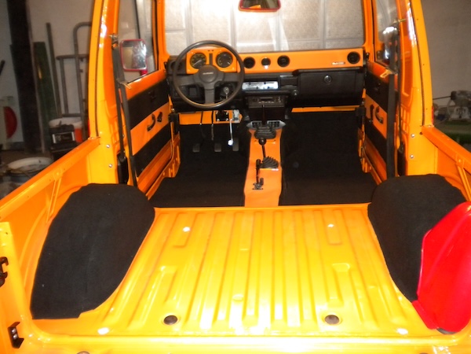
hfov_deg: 52.6
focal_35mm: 35
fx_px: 476
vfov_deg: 40.7
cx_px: 236
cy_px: 177
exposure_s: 1/30
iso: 400
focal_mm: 6.3
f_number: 3.1
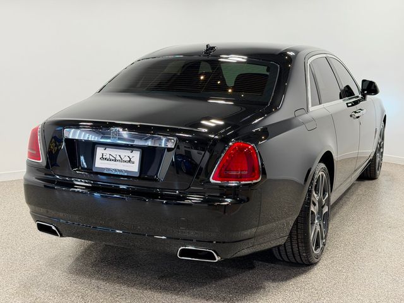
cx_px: 202
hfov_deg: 39.7
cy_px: 152
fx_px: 560
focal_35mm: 48
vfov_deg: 30.3
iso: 64
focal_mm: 6.76
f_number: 1.78
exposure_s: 1/120
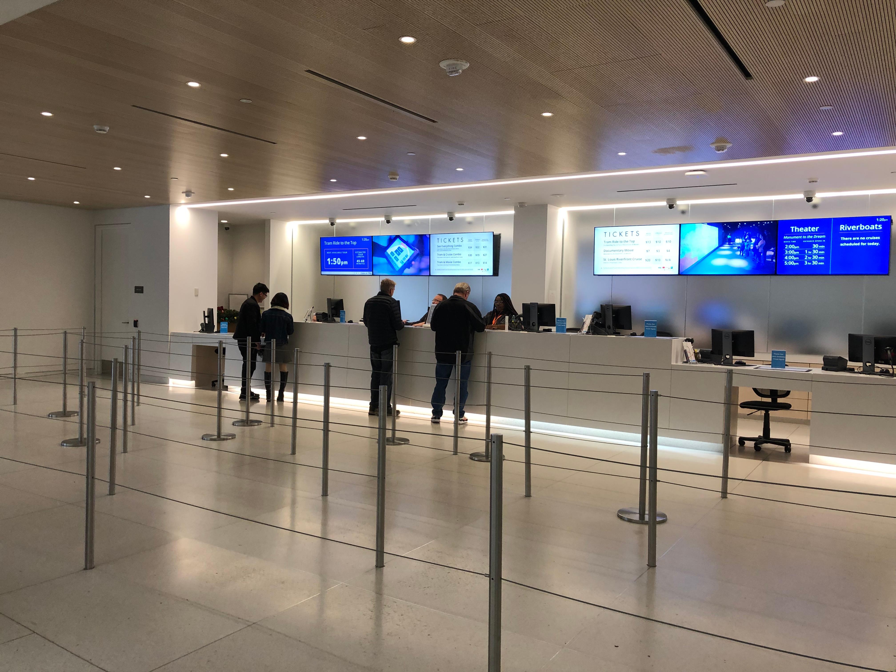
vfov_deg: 49.7
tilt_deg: -0.7
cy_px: 336
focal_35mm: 28
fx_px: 725
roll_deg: -0.7
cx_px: 448
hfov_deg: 63.4
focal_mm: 4
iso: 32
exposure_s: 1/31
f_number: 1.8
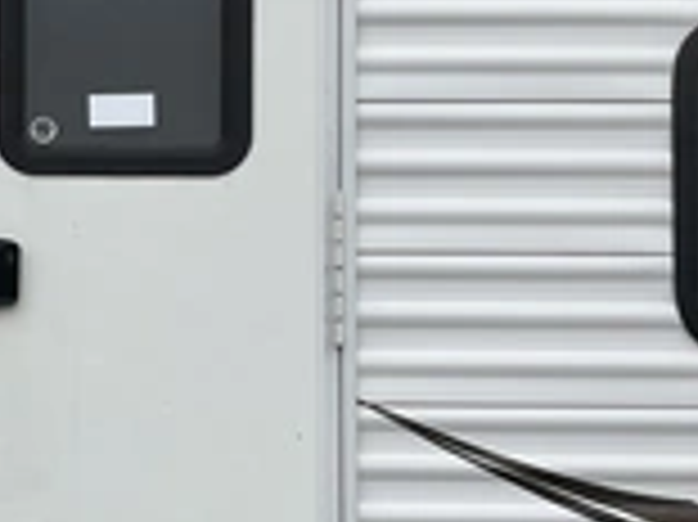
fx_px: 1511
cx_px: 104
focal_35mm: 75
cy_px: 302
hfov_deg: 25.4
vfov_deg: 19.6
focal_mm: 3
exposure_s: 1/869
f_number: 1.8
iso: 25
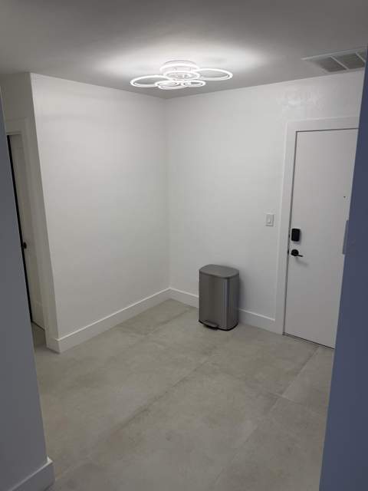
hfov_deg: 56.8
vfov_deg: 71.6
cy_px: 246
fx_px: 340
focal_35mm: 24
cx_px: 184
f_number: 1.78
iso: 100
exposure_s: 1/535
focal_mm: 6.76
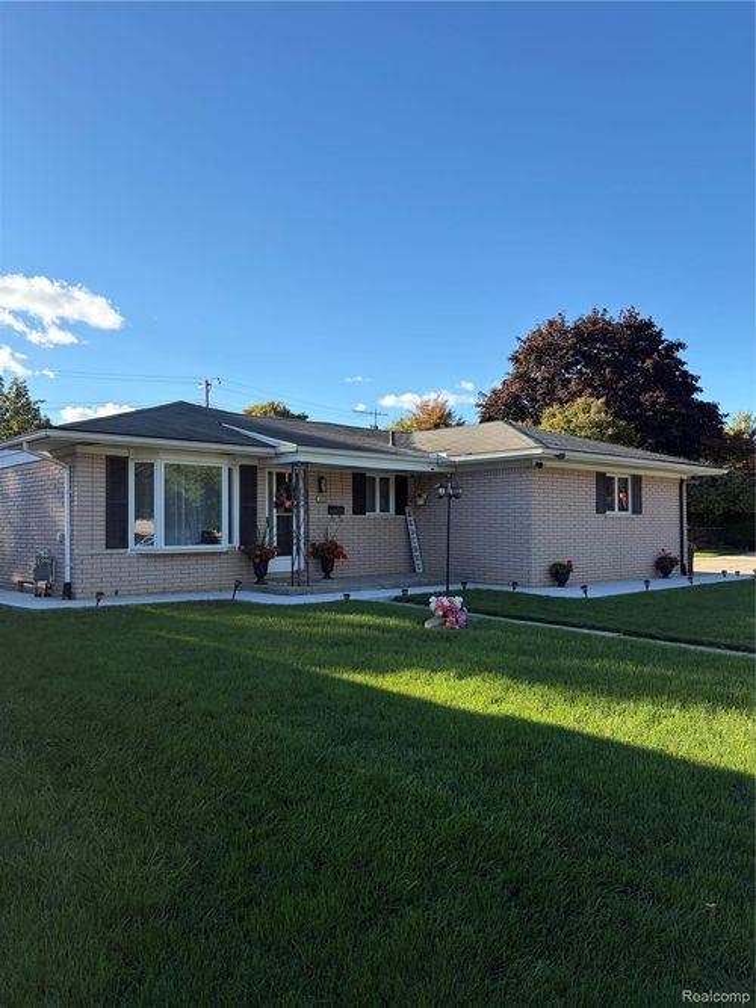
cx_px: 378
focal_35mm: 26
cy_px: 504
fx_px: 757
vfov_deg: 67.3
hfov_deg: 53.0
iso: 50
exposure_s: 1/1626
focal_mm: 5.96
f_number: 1.6
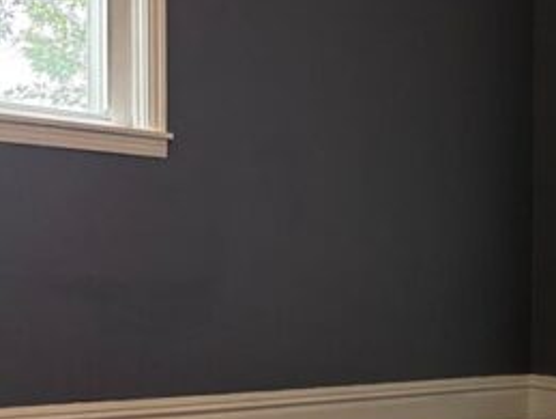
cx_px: 719
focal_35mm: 74
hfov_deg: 23.3
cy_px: 365
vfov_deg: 19.6
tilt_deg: -4.7
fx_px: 1190
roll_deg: -2.3
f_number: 1.78
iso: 500
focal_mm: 6.76
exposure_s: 1/60
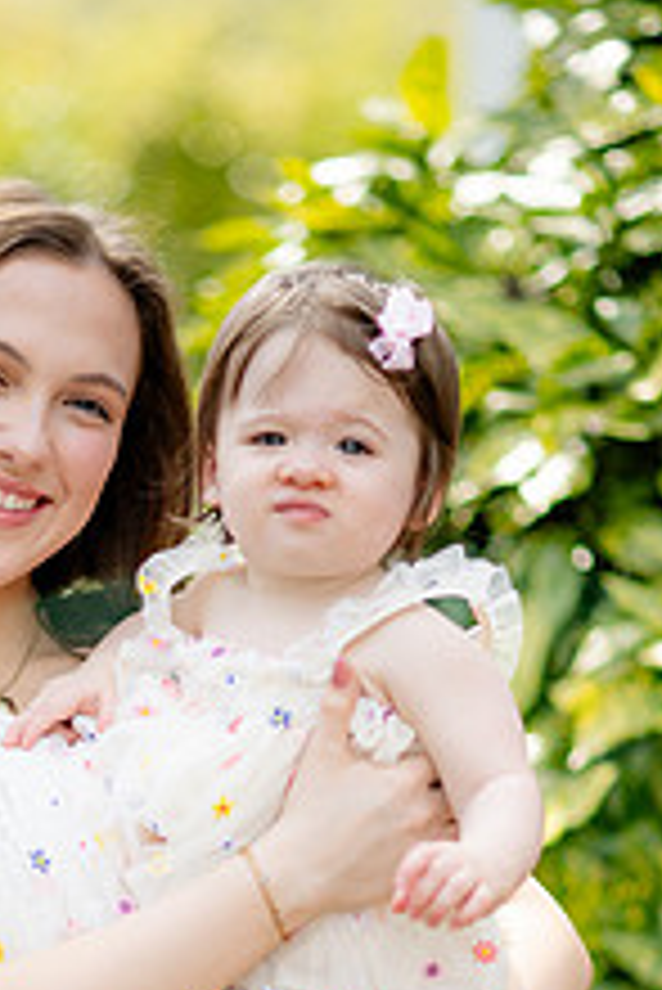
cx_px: 167
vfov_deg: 11.7
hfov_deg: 7.9
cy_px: 918
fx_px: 4792
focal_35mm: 174
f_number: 1.8
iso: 160
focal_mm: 85
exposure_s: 1/1600
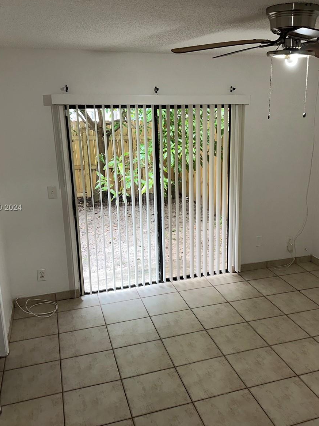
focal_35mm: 33
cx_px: 197
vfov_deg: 55.3
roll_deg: +0.4
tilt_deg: -14.2
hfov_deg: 42.7
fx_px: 405
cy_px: 208
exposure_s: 1/30
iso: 64
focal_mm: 6.86
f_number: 1.78
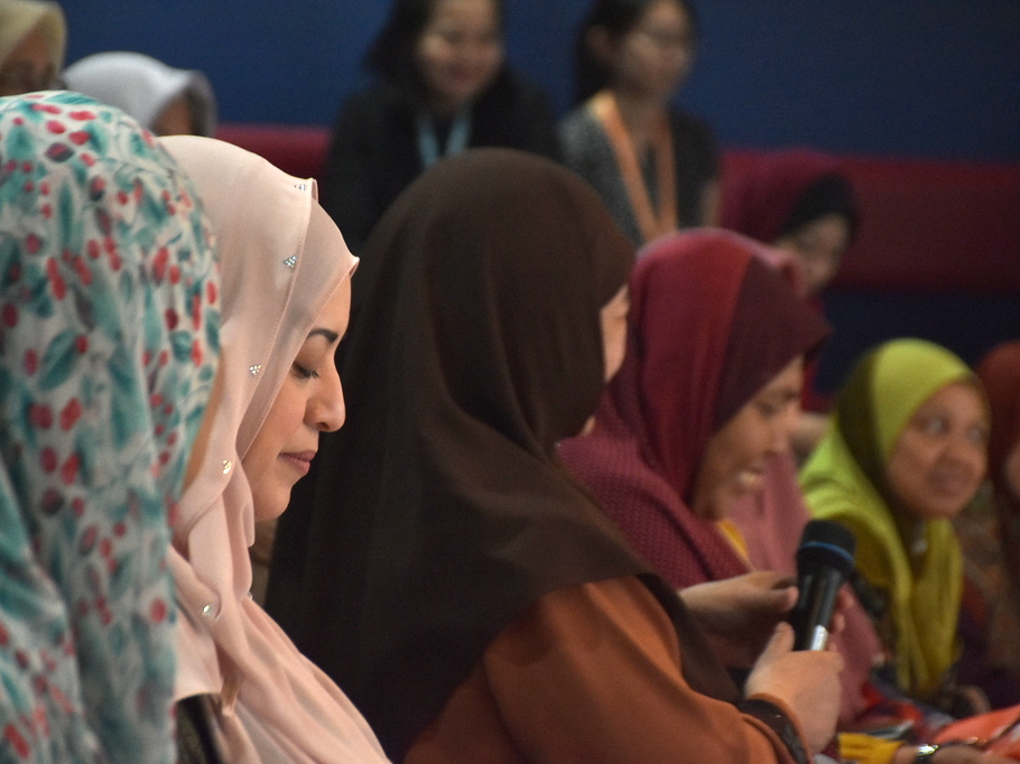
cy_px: 381
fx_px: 5361
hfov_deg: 10.9
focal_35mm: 182
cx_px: 526
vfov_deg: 8.2
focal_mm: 112
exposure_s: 1/80
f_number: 5.6
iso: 2000
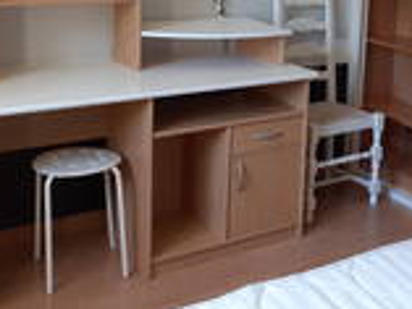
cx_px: 362
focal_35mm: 62
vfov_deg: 23.2
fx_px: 738
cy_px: 39
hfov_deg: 30.0
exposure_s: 1/50
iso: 80
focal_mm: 3.6
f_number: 1.9
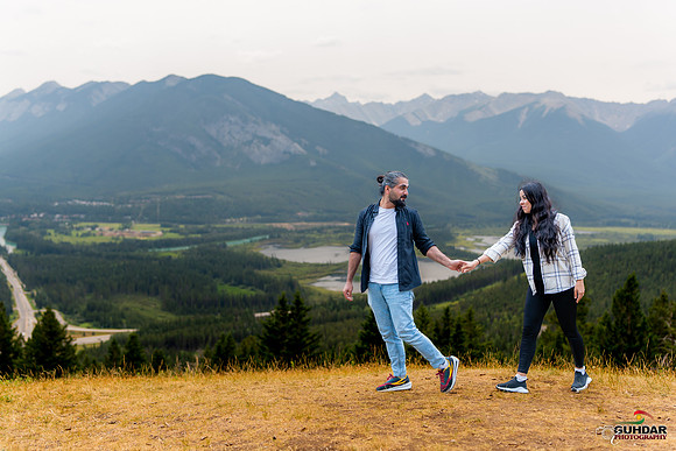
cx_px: 338
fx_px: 657
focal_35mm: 35
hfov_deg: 54.4
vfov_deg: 37.9
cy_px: 226
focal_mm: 35
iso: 200
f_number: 2
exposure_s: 1/5000
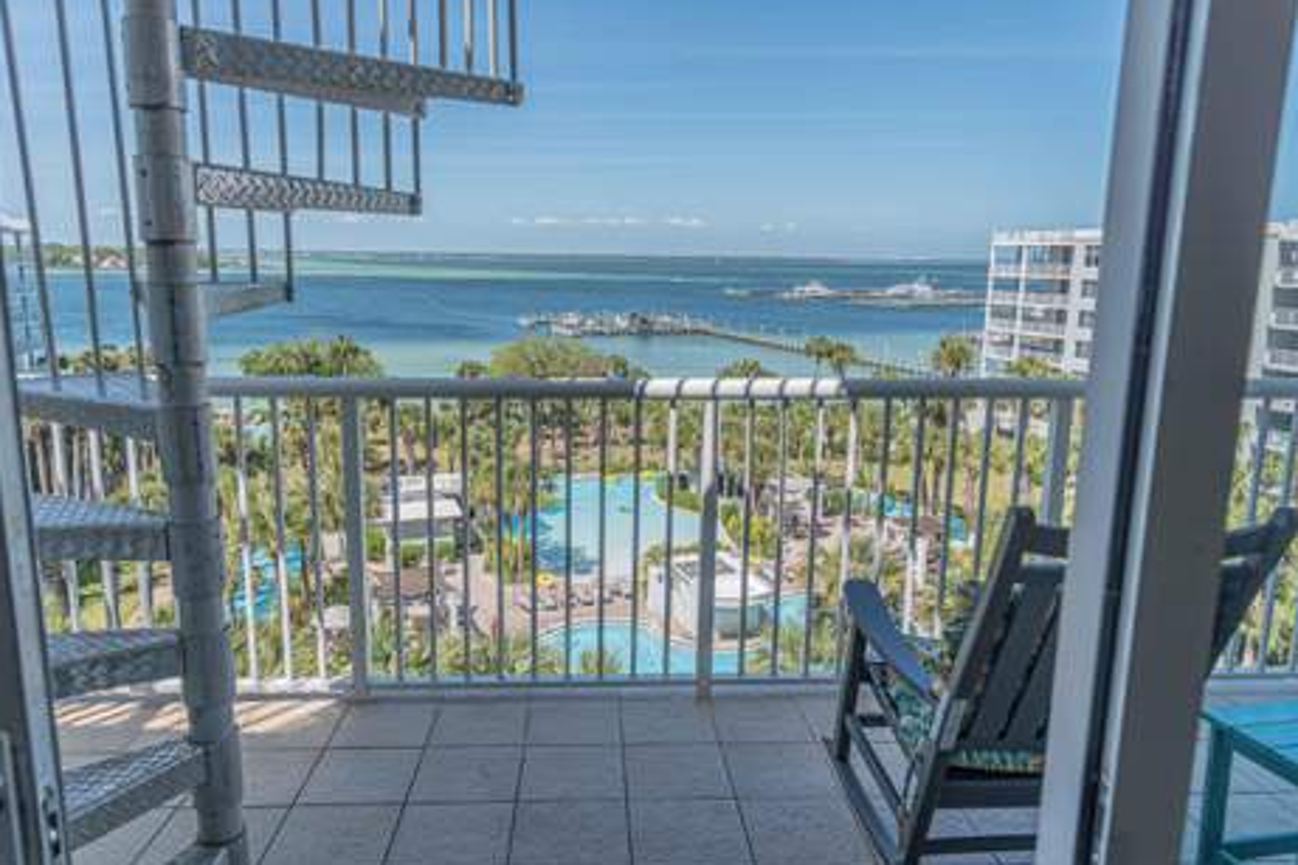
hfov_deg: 71.5
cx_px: 625
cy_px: 425
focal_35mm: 25
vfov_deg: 51.2
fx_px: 901
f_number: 7.1
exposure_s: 1/500
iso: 100
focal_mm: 24
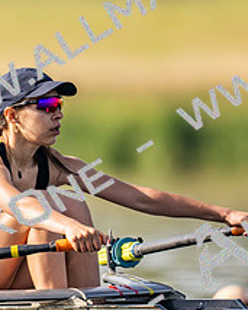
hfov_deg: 1.0
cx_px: 71
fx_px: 13992
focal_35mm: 1524
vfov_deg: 1.3
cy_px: 154
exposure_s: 1/2500
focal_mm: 600
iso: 200
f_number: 4
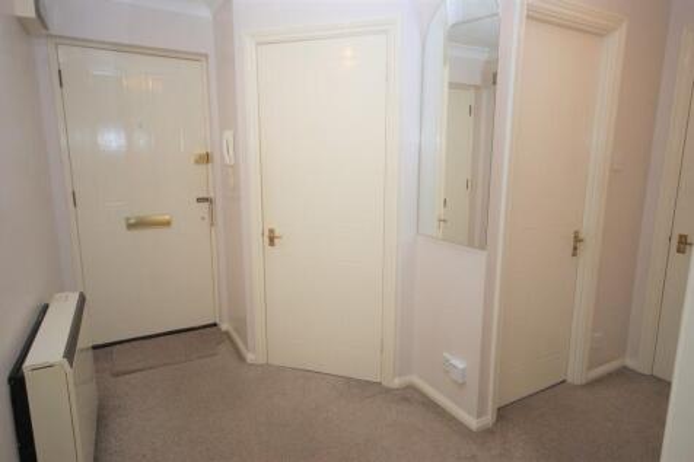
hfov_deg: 77.3
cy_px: 231
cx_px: 347
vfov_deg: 56.1
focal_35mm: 22
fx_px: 434
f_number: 5.6
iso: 400
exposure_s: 1/60
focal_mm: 15
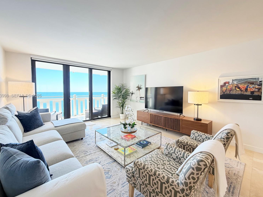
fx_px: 114
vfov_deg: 81.7
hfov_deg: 98.1
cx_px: 128
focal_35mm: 15
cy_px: 96
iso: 200
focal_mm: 2.22
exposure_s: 1/60
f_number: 2.2
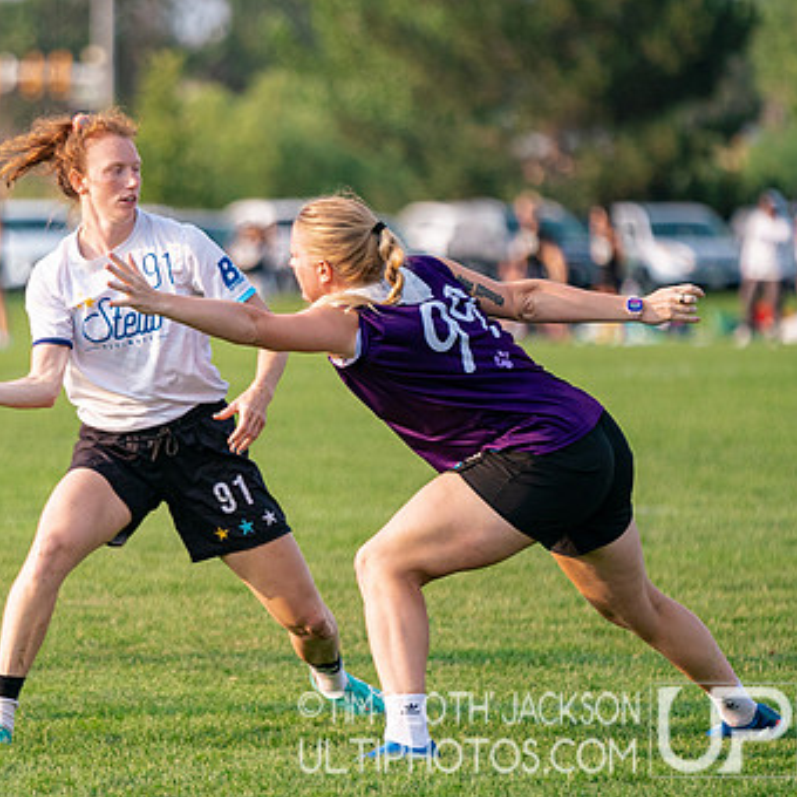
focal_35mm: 433
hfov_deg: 4.0
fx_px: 11279
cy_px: 417
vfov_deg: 4.0
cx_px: 158
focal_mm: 200
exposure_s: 1/5000
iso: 640
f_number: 2.8
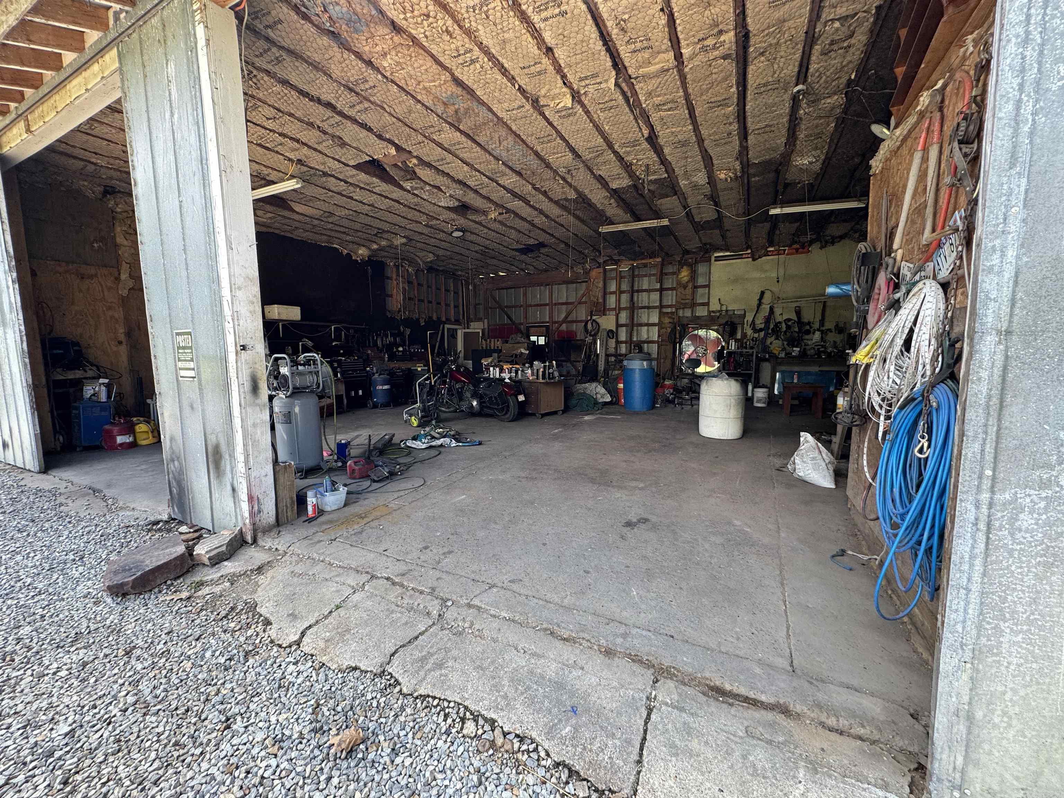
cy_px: 399
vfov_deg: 85.7
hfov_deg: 102.1
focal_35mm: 14
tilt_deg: -6.4
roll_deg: -0.4
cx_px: 532
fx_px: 430
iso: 64
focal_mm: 2.22
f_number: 2.2
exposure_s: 1/99
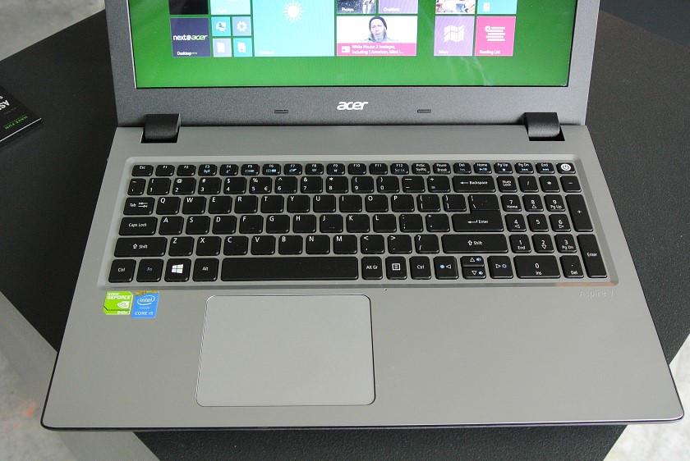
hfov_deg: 51.8
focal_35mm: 37
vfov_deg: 36.0
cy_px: 230
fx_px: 710
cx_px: 345
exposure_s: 1/30
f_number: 4
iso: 800
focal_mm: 14
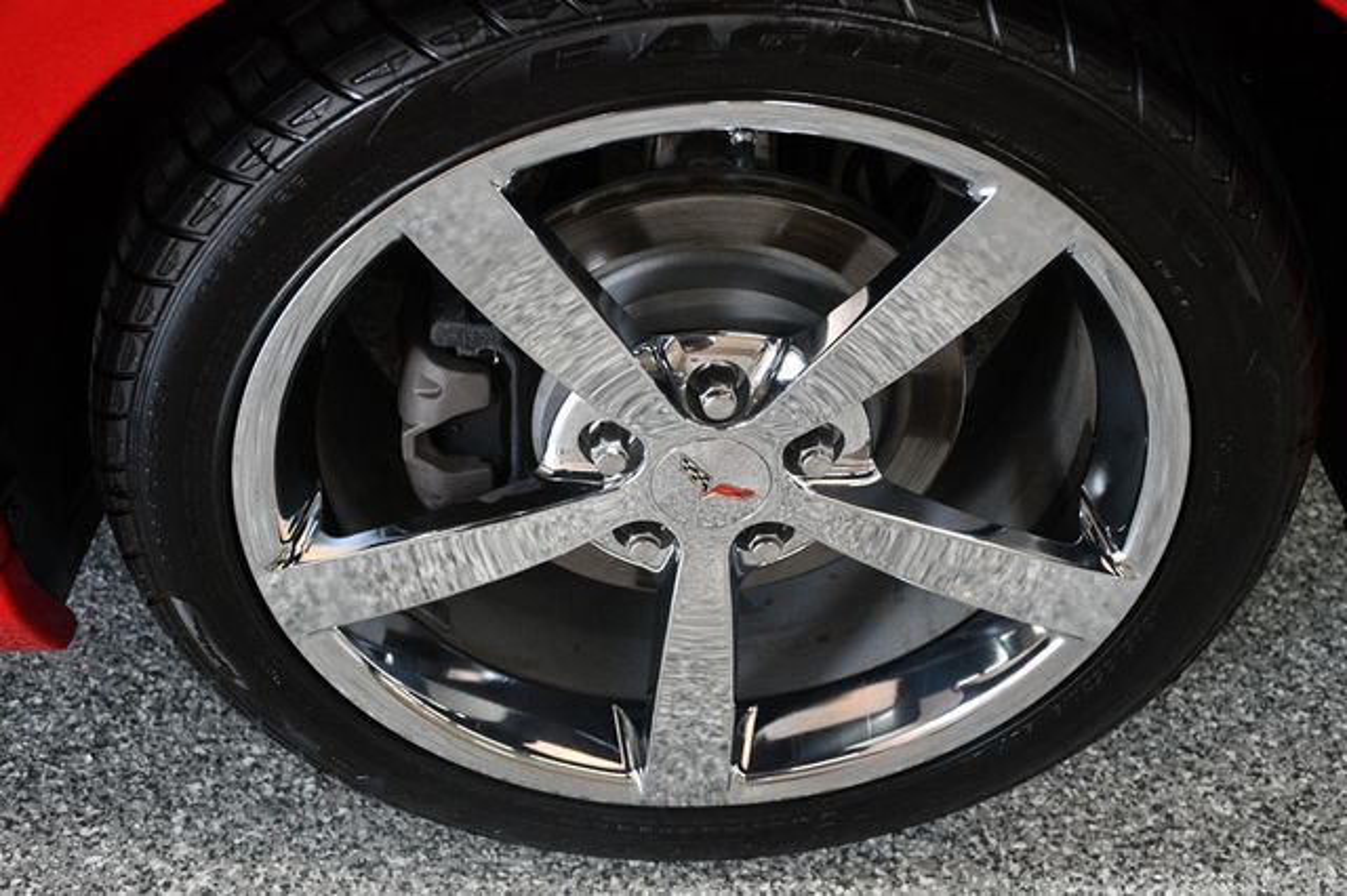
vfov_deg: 23.8
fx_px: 2132
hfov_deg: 35.1
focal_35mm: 57
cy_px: 448
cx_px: 674
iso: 1800
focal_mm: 38
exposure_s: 1/125
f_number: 4.2
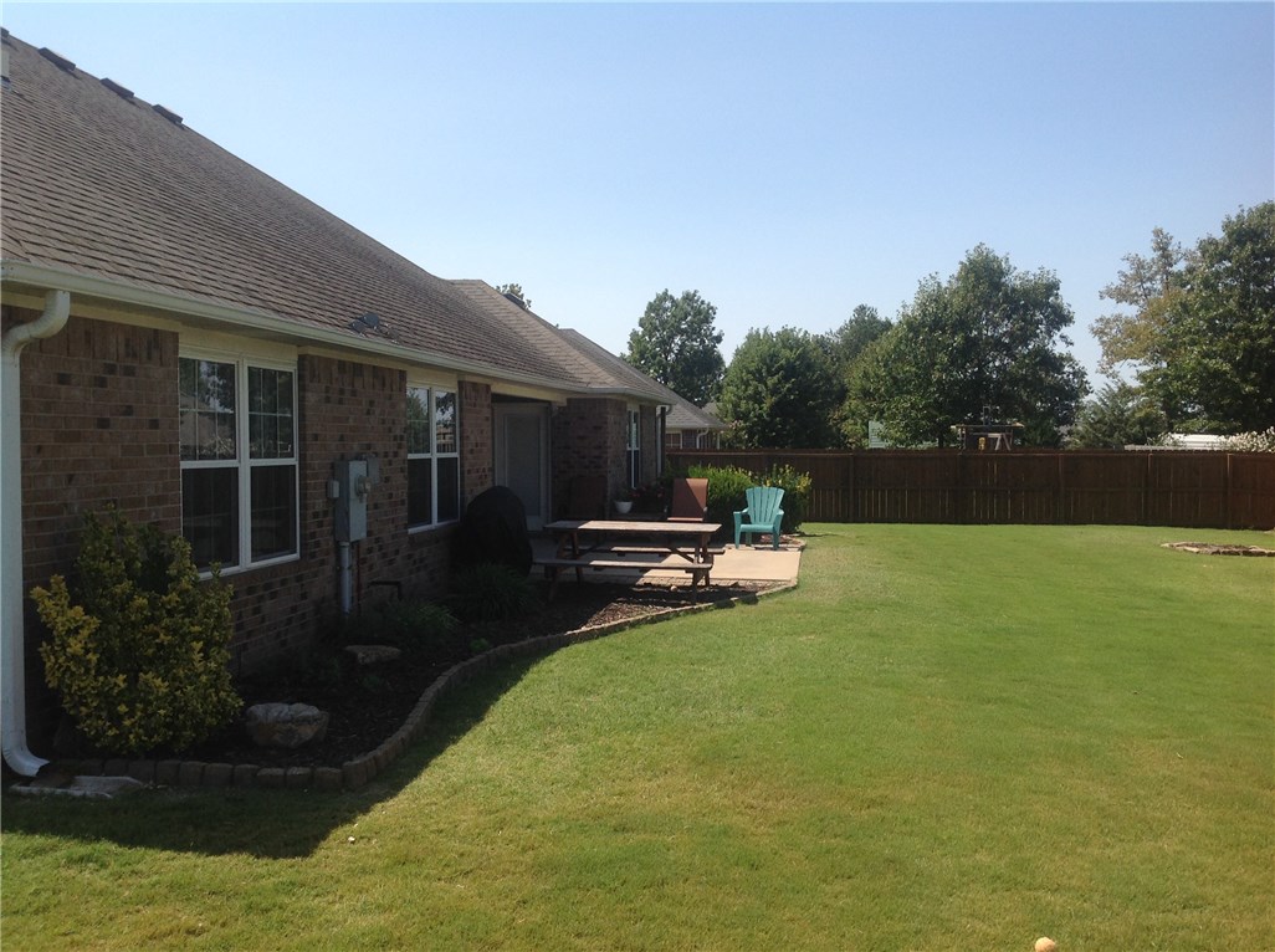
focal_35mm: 35
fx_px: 1287
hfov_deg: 52.7
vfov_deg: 40.6
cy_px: 476
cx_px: 638
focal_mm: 4.28
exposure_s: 1/1779
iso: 50
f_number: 2.4
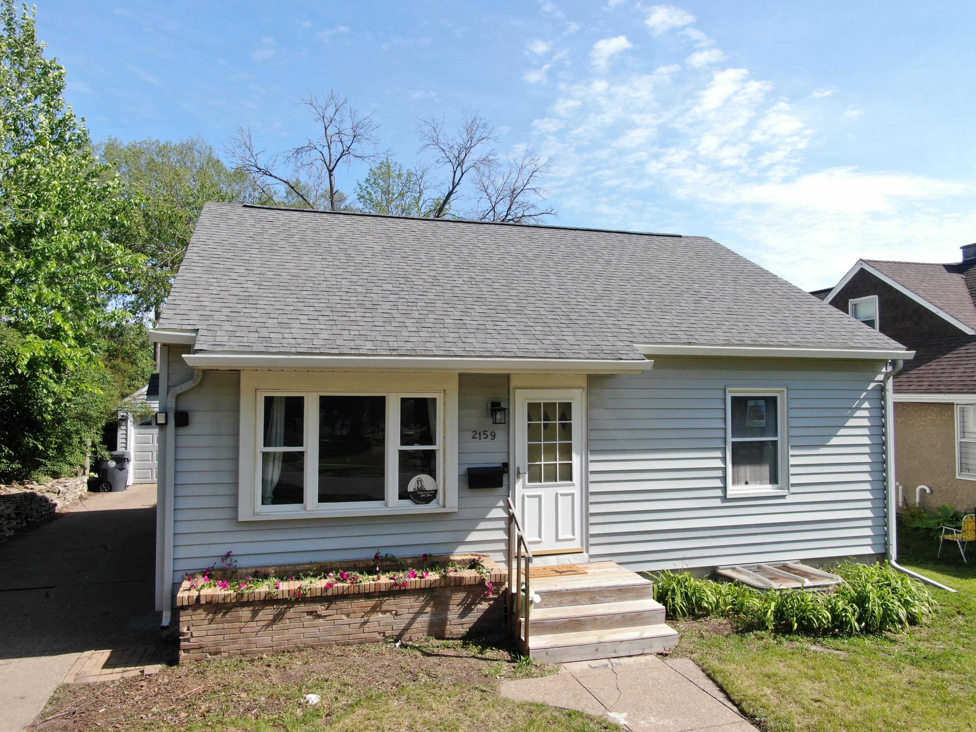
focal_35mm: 24
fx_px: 677
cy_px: 366
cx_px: 488
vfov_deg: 56.8
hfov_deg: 71.6
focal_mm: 4.39
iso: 110
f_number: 2.8
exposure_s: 1/800
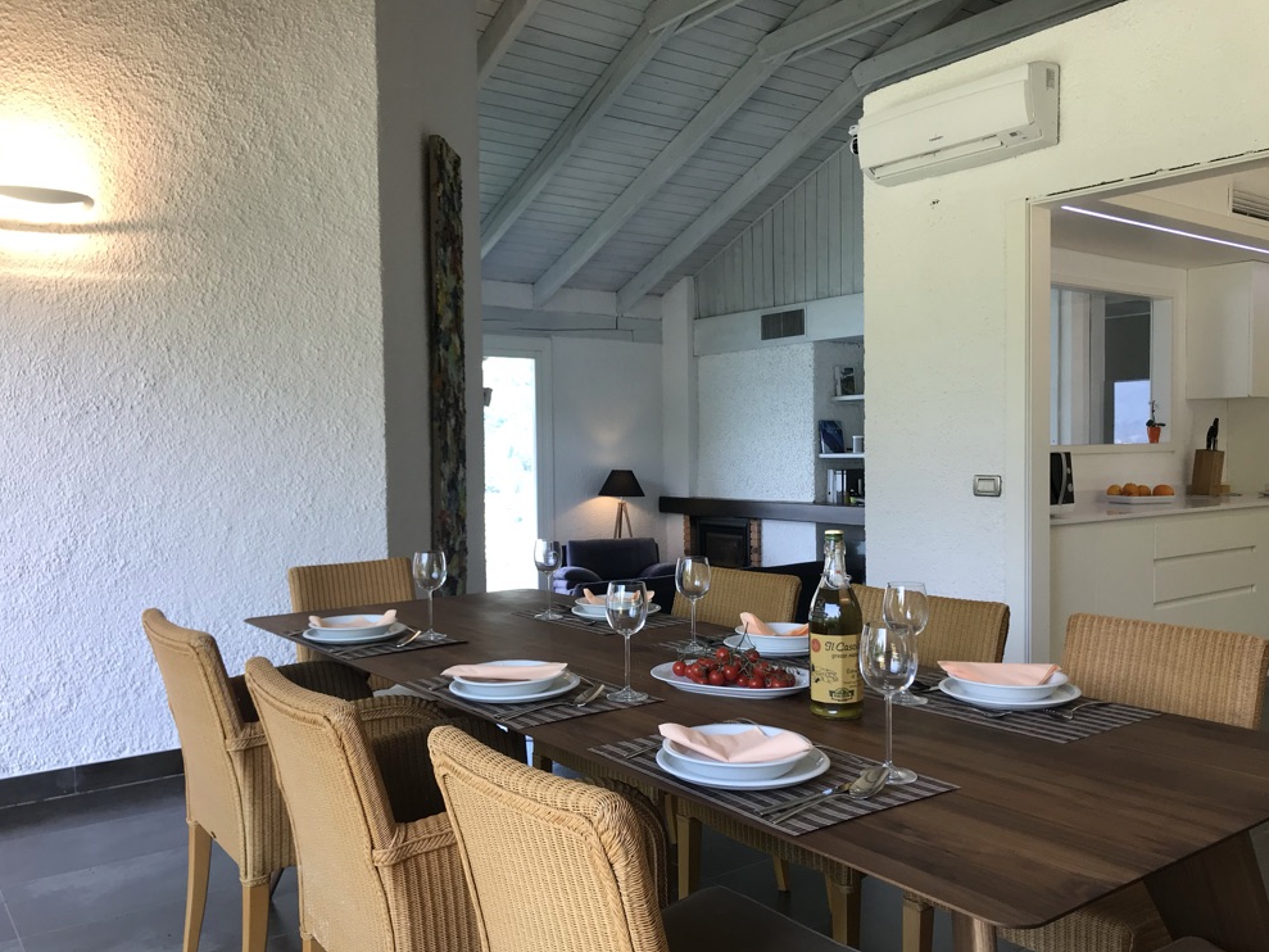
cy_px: 489
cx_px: 651
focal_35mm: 29
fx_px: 1063
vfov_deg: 48.2
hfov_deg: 61.6
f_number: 1.8
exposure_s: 1/100
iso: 25
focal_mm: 3.99
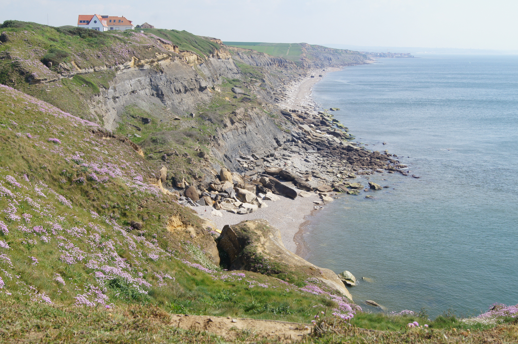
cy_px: 172
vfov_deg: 29.8
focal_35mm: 45
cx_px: 259
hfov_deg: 43.6
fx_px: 647
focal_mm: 30
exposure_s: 1/125
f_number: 13
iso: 100
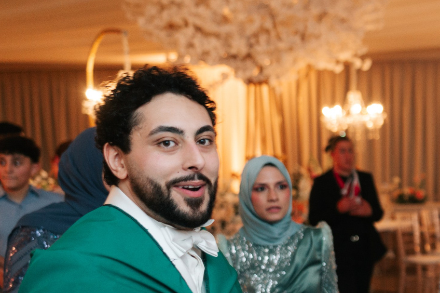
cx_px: 586
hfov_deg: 18.7
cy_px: 360
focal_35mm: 101
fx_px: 1234
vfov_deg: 13.2
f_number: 2.5
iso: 800
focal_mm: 35
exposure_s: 1/160
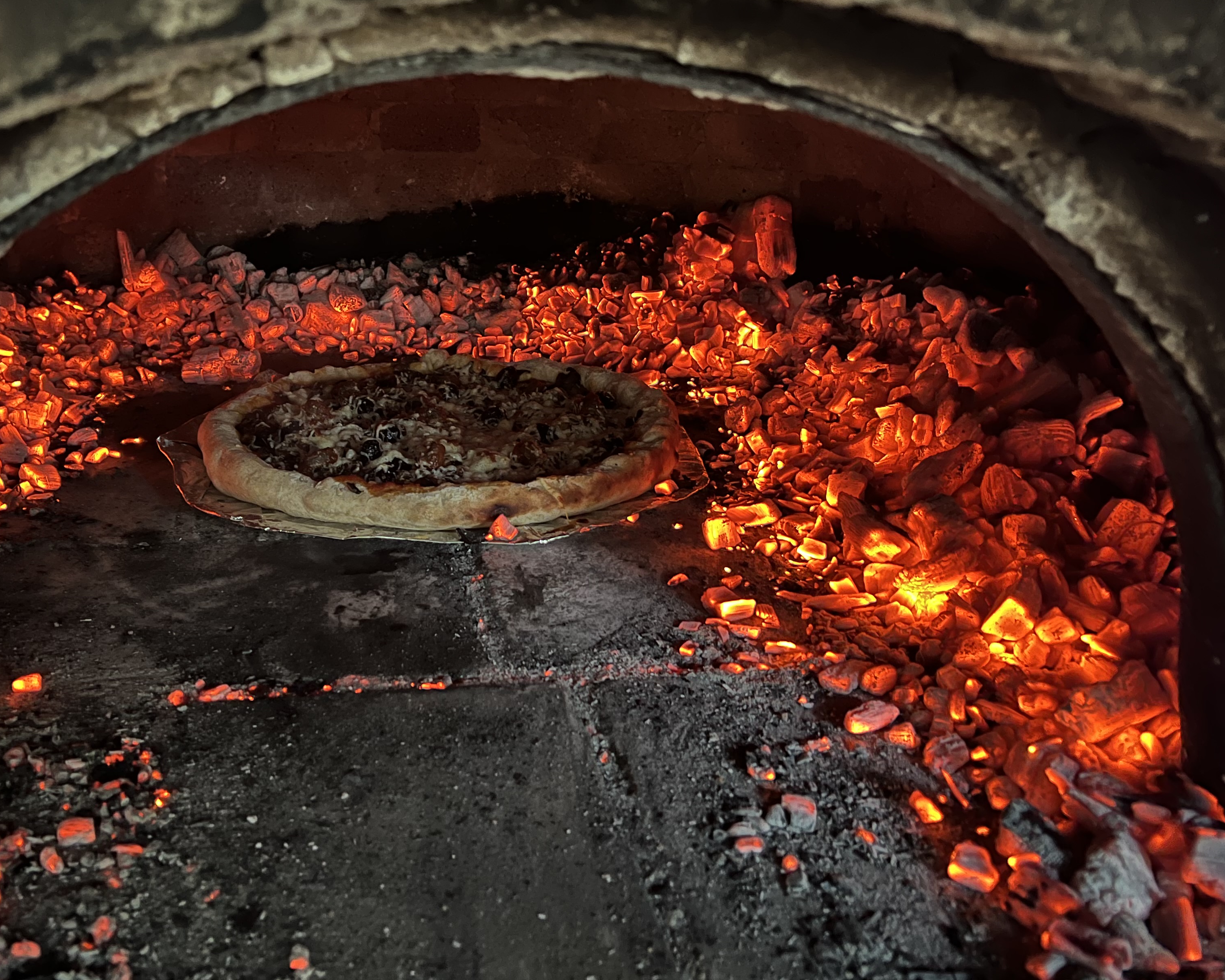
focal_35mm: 34
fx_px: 1233
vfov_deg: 43.3
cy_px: 463
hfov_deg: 52.2
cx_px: 446
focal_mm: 5.7
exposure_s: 1/15
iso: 1000
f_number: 1.5
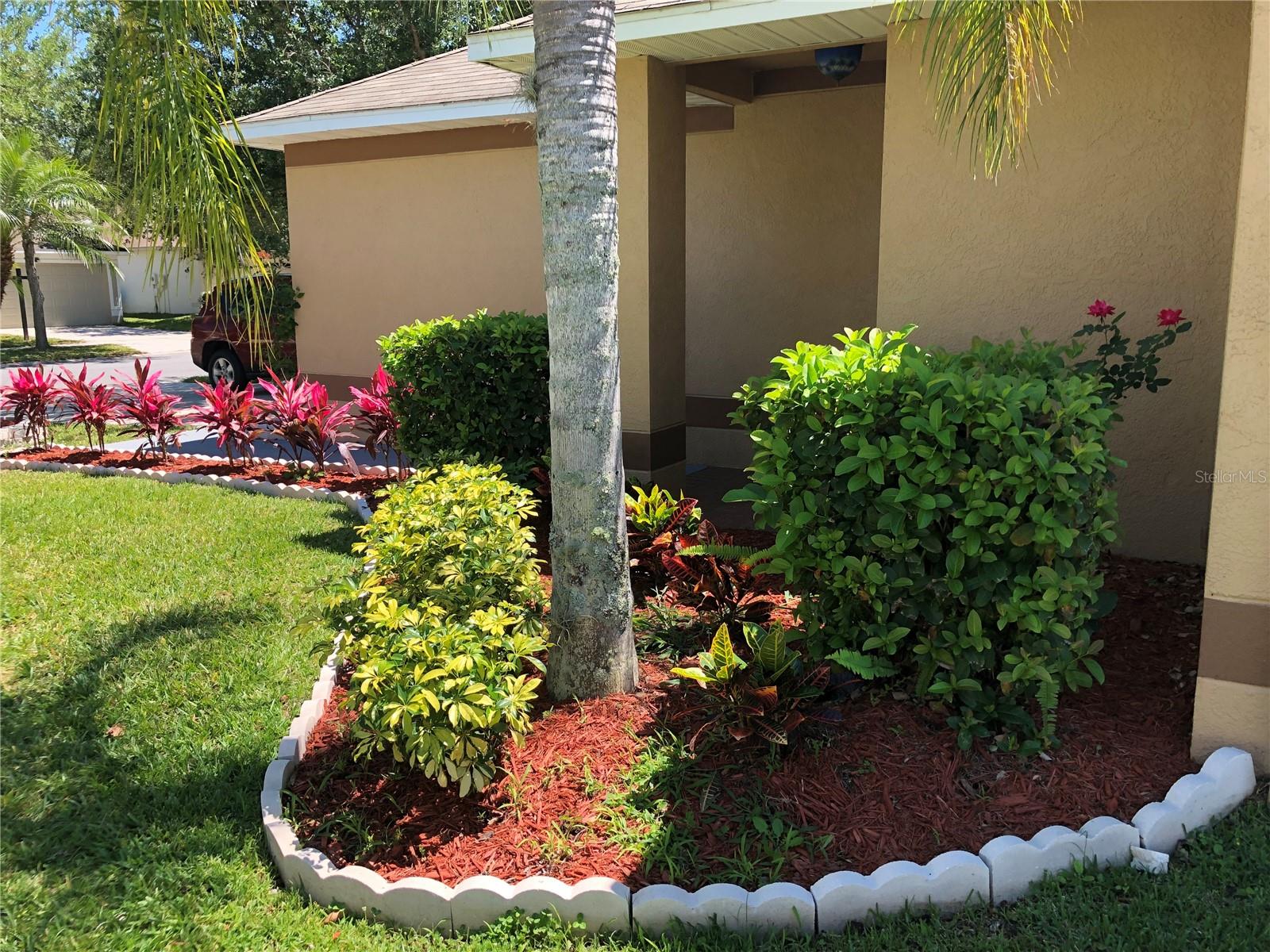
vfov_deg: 49.7
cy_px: 476
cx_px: 635
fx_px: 1027
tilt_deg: -10.7
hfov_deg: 63.4
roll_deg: +0.5
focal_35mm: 28
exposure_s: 1/444
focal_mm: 3.99
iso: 20
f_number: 1.8
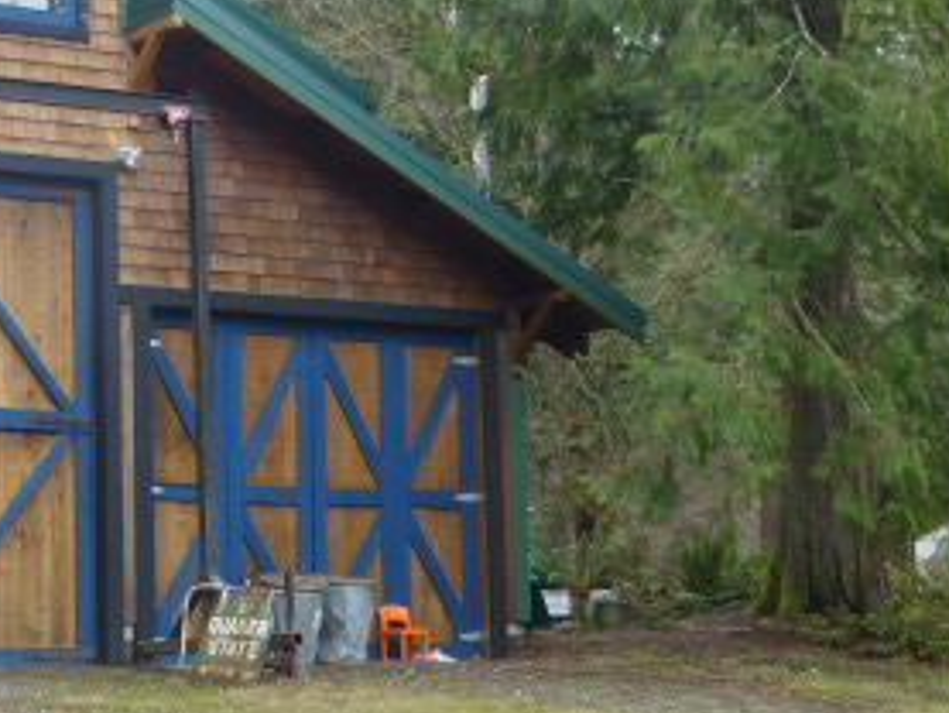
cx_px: -55
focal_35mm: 90
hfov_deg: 20.9
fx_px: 2468
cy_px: 192
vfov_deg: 16.4
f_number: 3.9
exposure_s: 1/60
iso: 125
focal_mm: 6.9
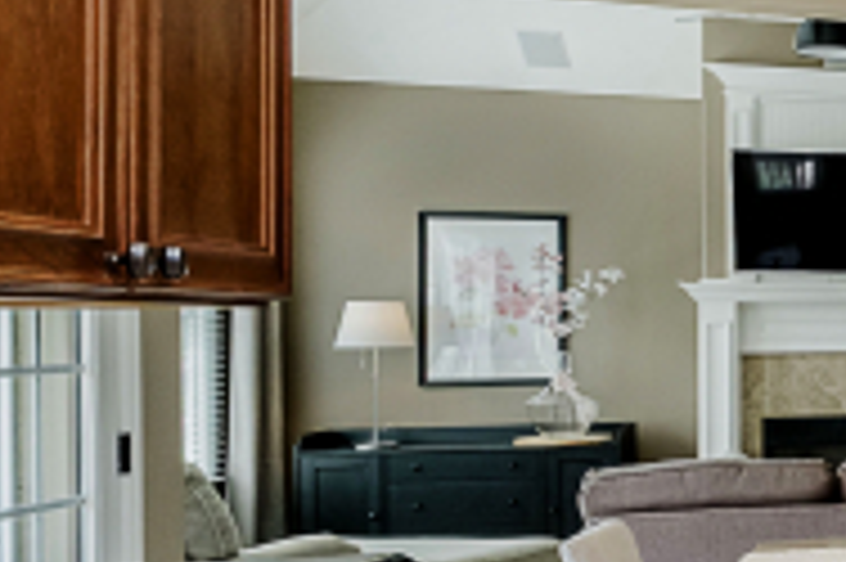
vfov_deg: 22.6
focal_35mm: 60
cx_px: 1629
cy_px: 328
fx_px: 1409
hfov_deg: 20.1
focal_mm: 10
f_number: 4
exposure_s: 1/25
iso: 500
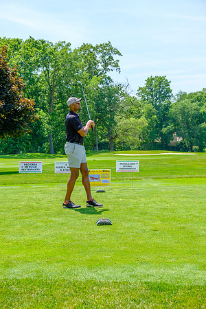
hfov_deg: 27.5
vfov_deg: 40.3
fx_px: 421
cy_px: 154
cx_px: 103
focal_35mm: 49
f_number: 5
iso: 200
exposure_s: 1/500
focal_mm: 32.9
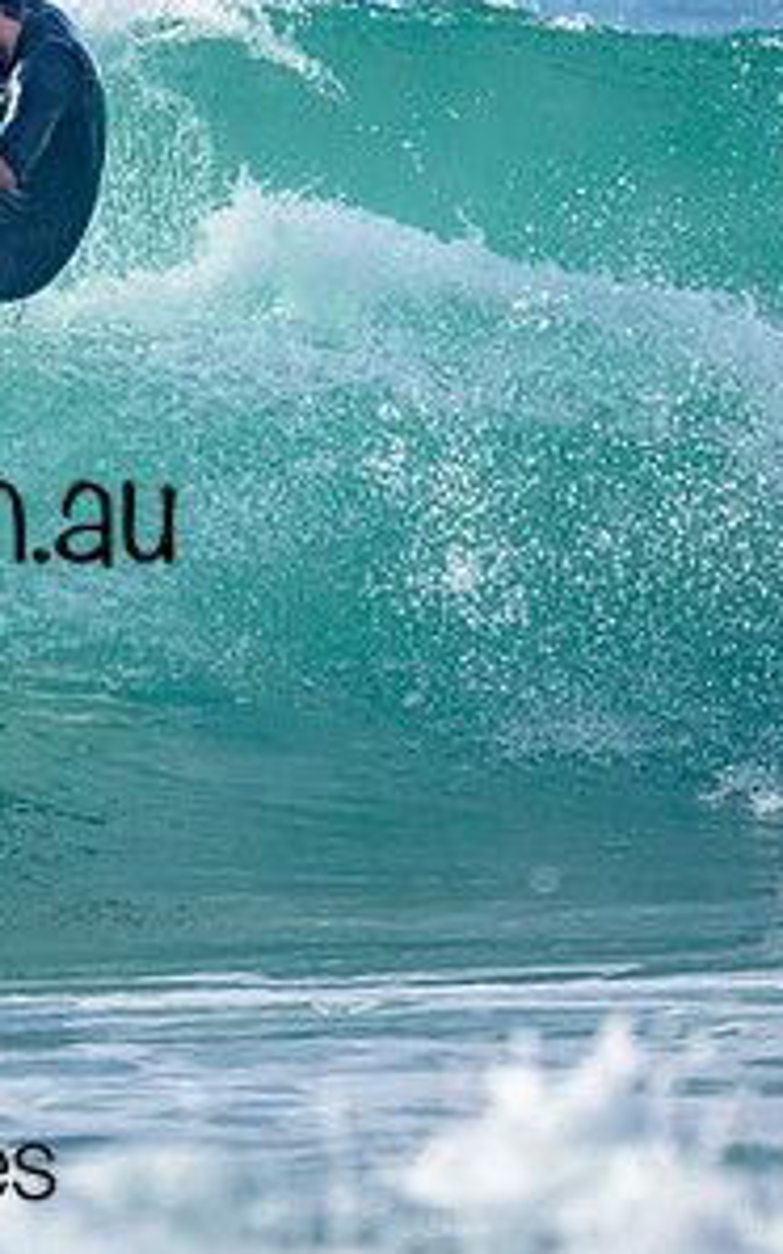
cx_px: -5
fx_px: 74674
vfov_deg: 1.0
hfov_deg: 0.6
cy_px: 160
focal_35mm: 2185
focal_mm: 800
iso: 320
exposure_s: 1/2500
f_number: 6.3
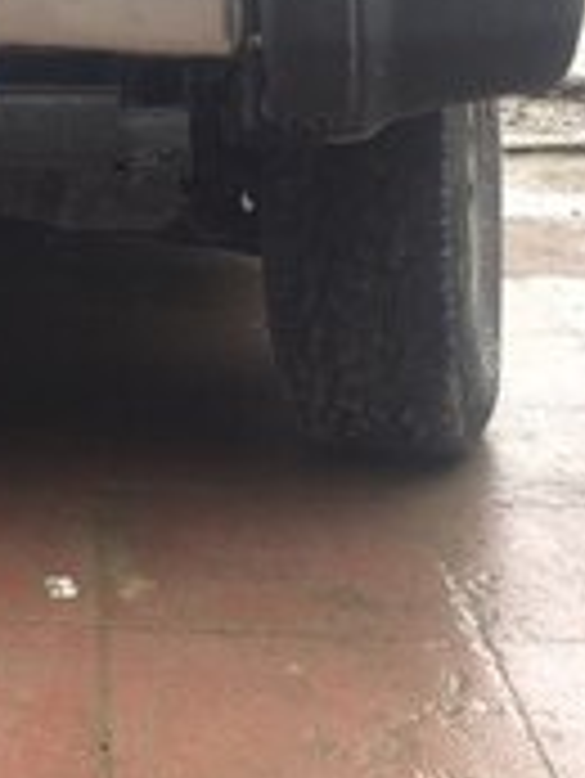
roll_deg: -2.0
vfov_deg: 21.9
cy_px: -139
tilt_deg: -3.7
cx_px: -90
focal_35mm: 83
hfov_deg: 17.1
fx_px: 1868
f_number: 2.2
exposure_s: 1/100
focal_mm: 4.15
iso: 32
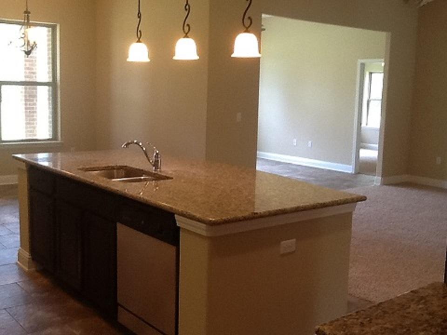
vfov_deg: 32.9
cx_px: 224
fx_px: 568
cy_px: 168
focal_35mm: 44
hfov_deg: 42.9
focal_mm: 2.03
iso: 80
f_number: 2.4
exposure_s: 1/30
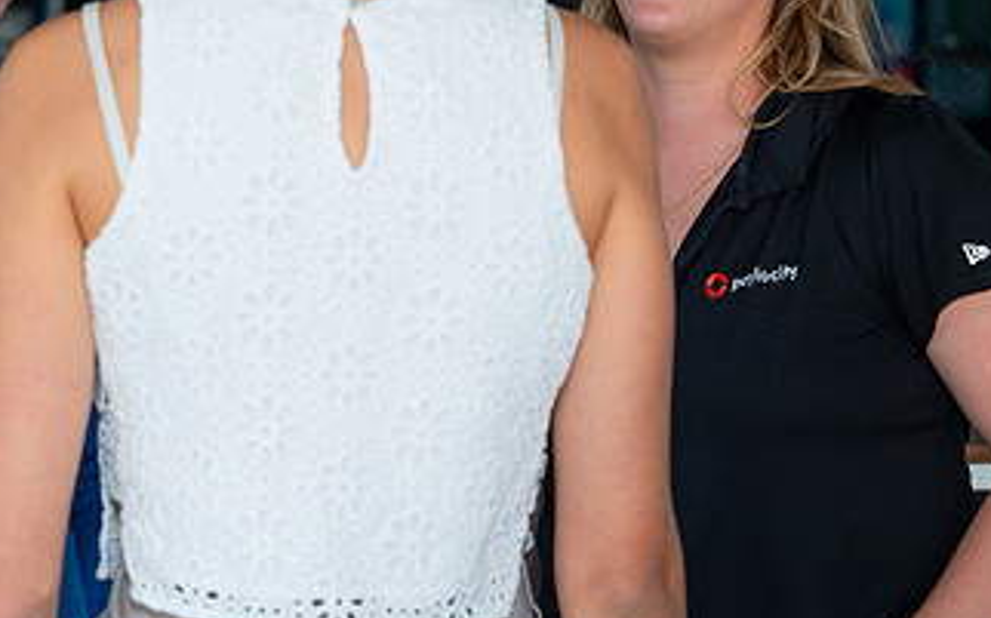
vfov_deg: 8.5
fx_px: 4131
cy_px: 26
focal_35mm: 153
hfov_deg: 13.6
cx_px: 246
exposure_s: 1/640
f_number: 4.5
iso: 1250
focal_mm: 72
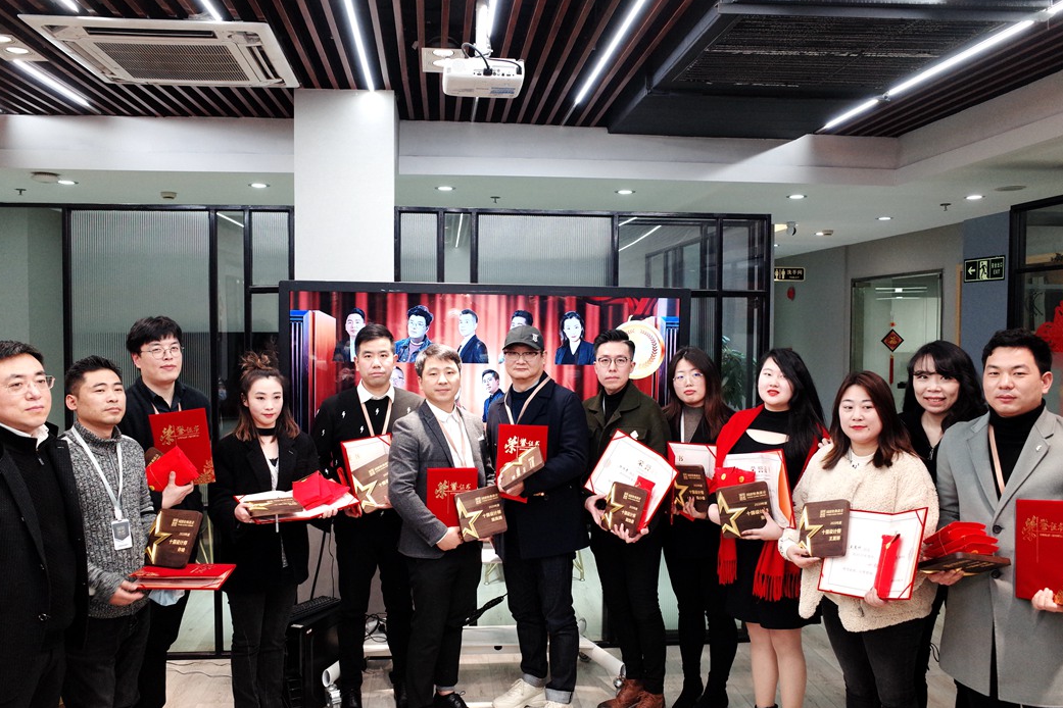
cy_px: 357
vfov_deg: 45.0
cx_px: 527
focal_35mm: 29
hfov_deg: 63.7
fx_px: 856
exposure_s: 1/60
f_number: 3.5
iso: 800
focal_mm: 18.3
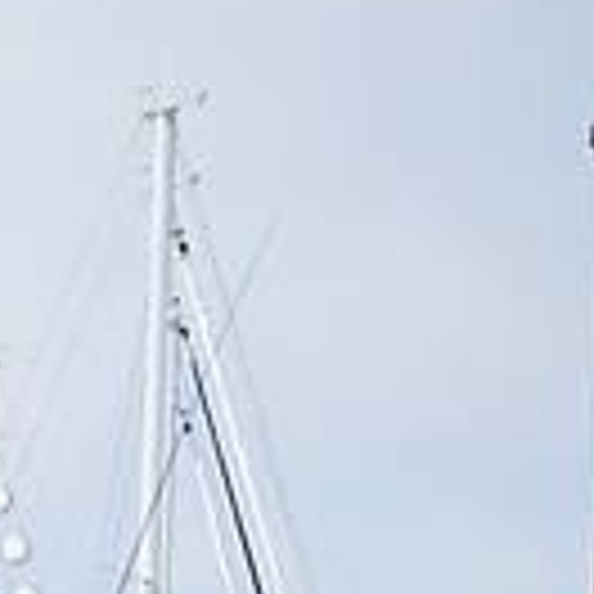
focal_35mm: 755
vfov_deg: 2.3
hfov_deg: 2.3
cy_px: 662
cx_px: -387
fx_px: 14655
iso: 125
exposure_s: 1/500
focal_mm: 135
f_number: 5.6
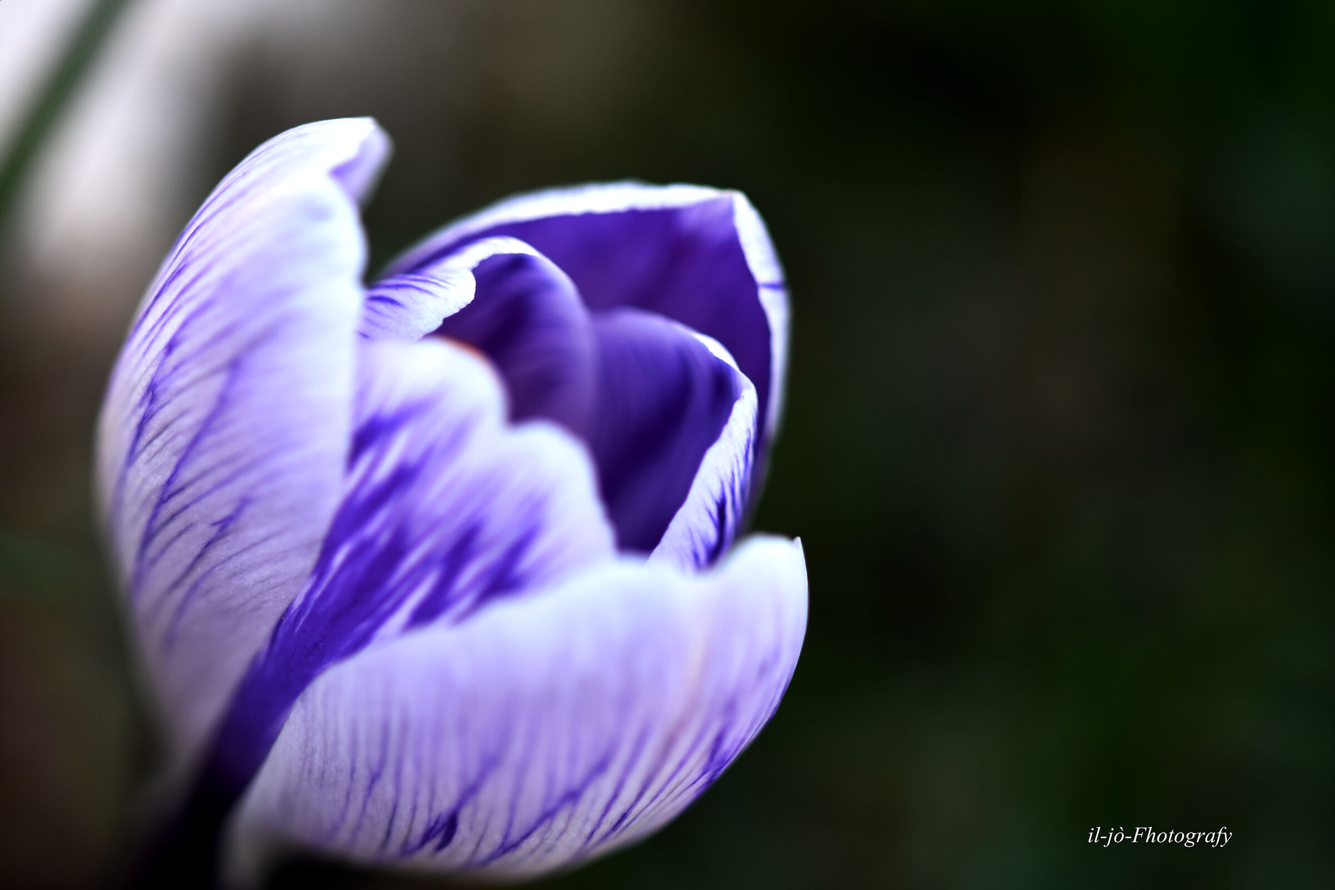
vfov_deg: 8.7
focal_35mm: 158
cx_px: 668
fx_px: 5840
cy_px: 445
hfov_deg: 13.0
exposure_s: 1/500
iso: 500
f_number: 4.2
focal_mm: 105
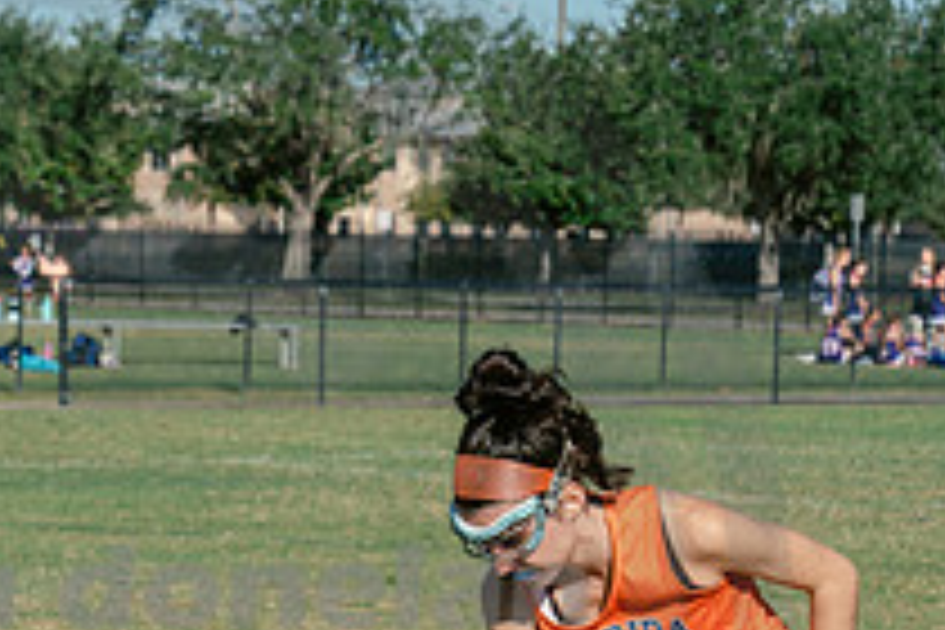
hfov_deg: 10.6
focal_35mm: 193
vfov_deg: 7.1
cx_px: -4
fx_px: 5066
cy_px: 637
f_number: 5.6
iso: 250
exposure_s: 1/1600
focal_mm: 70
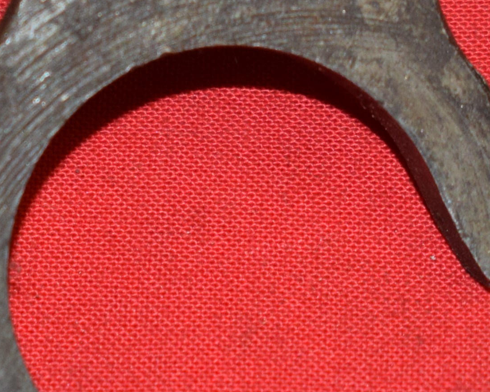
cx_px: 49
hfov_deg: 6.4
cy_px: 51
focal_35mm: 301
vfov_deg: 5.1
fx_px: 4365
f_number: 5.6
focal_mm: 52
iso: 640
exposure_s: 1/125
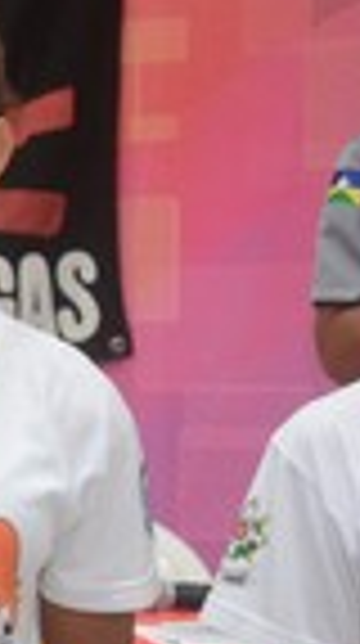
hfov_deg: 8.7
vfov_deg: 18.0
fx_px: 2028
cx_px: -639
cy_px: 378
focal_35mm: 119
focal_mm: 24
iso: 1600
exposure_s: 1/80
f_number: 3.8
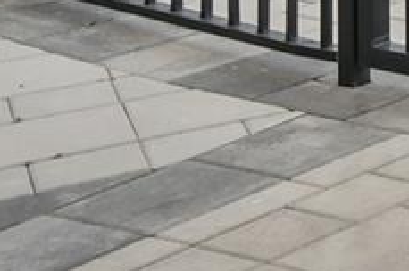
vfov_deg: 7.0
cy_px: -654
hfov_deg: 9.0
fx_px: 1906
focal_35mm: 168
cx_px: 1354
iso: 250
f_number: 9
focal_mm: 24
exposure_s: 1/80
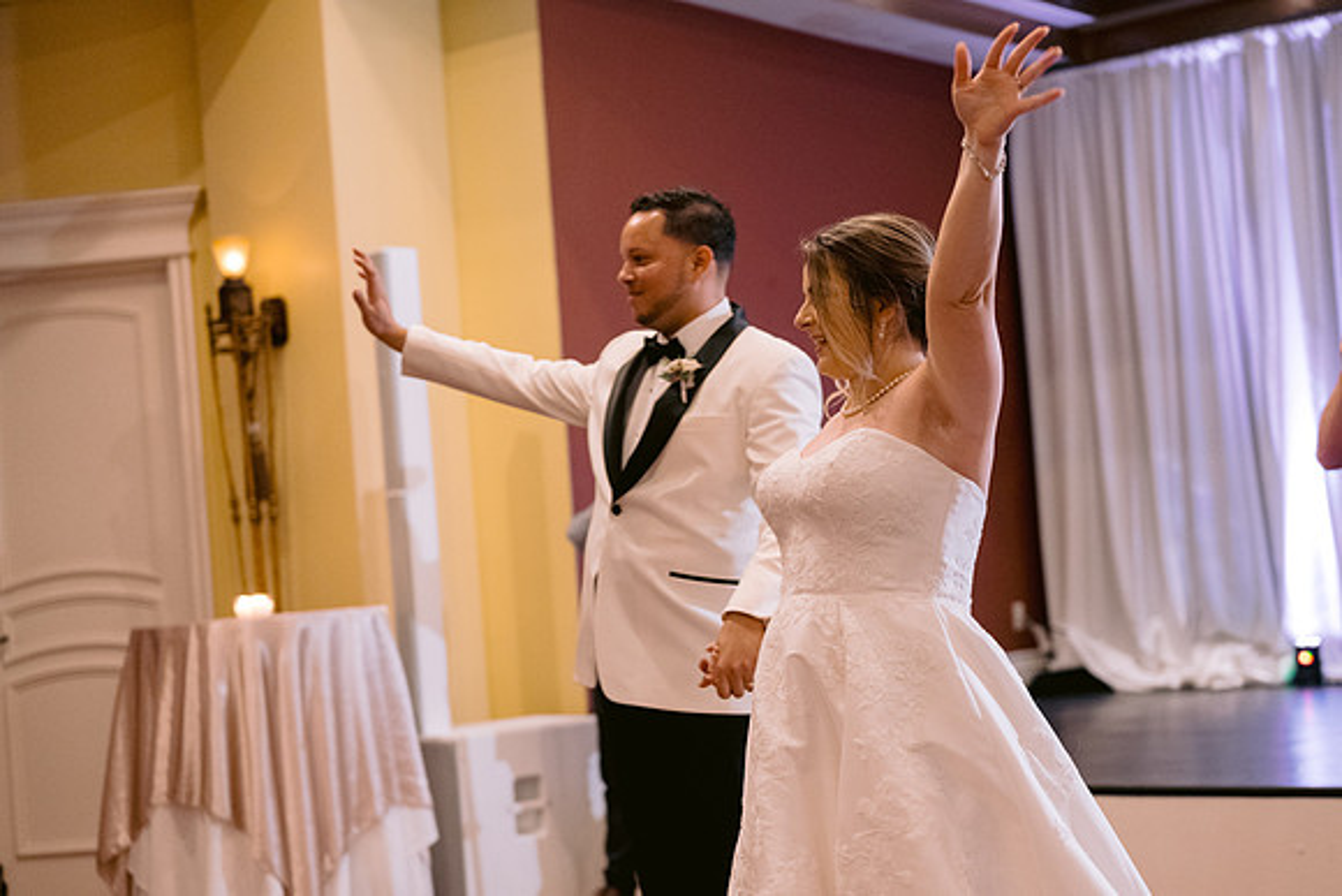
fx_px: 2166
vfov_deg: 23.3
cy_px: 521
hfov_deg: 34.4
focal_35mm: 58
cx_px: 778
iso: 1600
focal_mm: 50
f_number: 2.2
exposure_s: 1/80
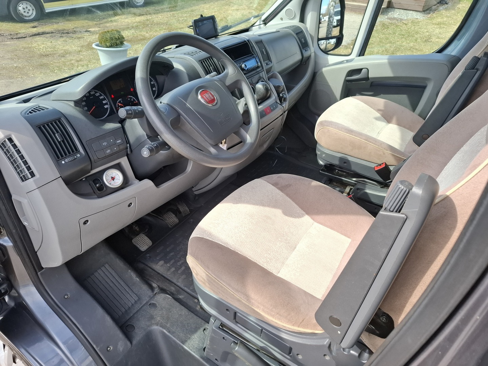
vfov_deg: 58.9
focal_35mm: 23
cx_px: 244
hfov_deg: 73.9
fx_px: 324
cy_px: 183
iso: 50
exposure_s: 1/425
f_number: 1.8
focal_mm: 5.54
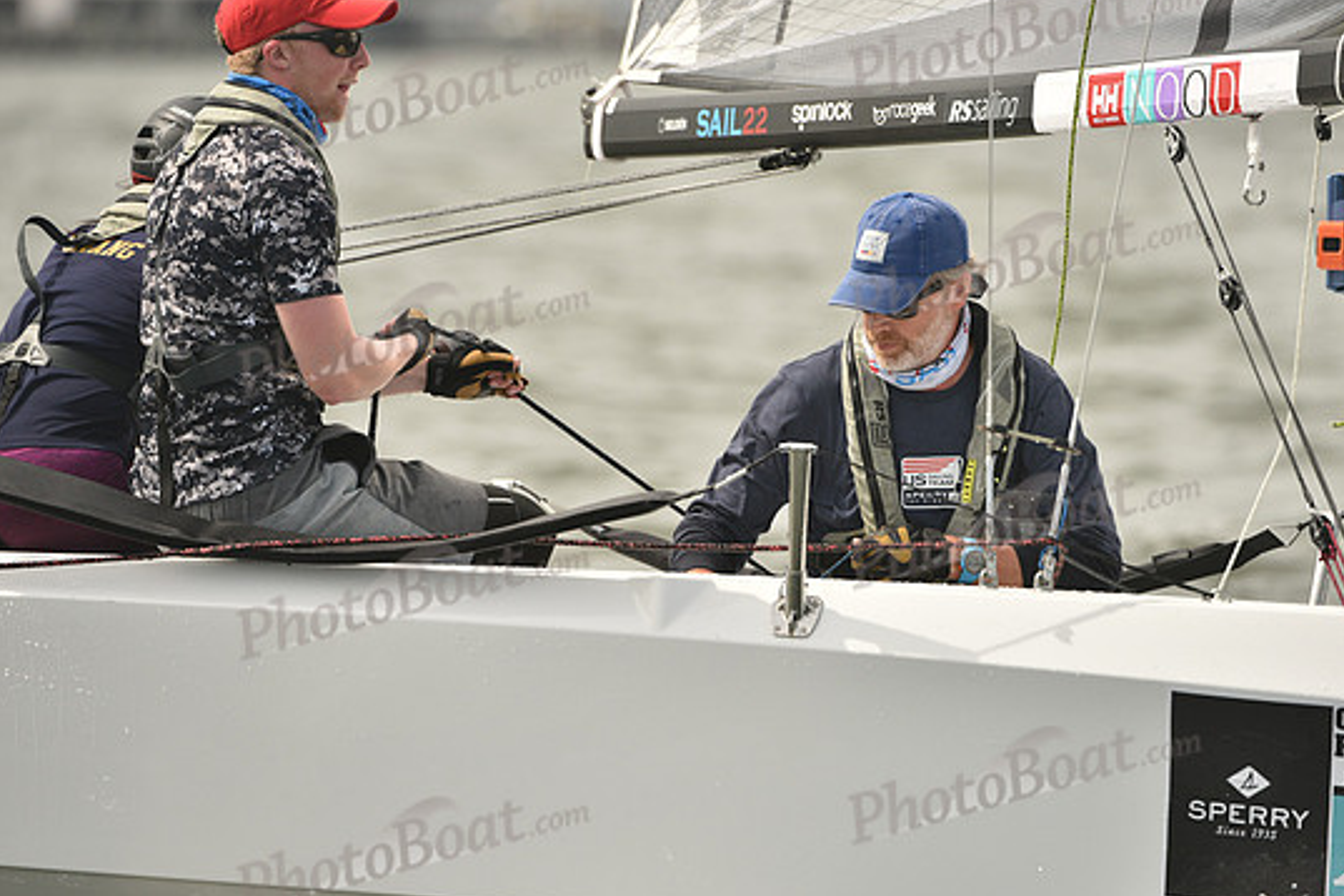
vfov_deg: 3.2
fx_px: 16127
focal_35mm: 432
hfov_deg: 4.8
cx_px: 721
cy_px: 429
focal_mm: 400
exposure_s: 1/1600
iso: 320
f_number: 5.6
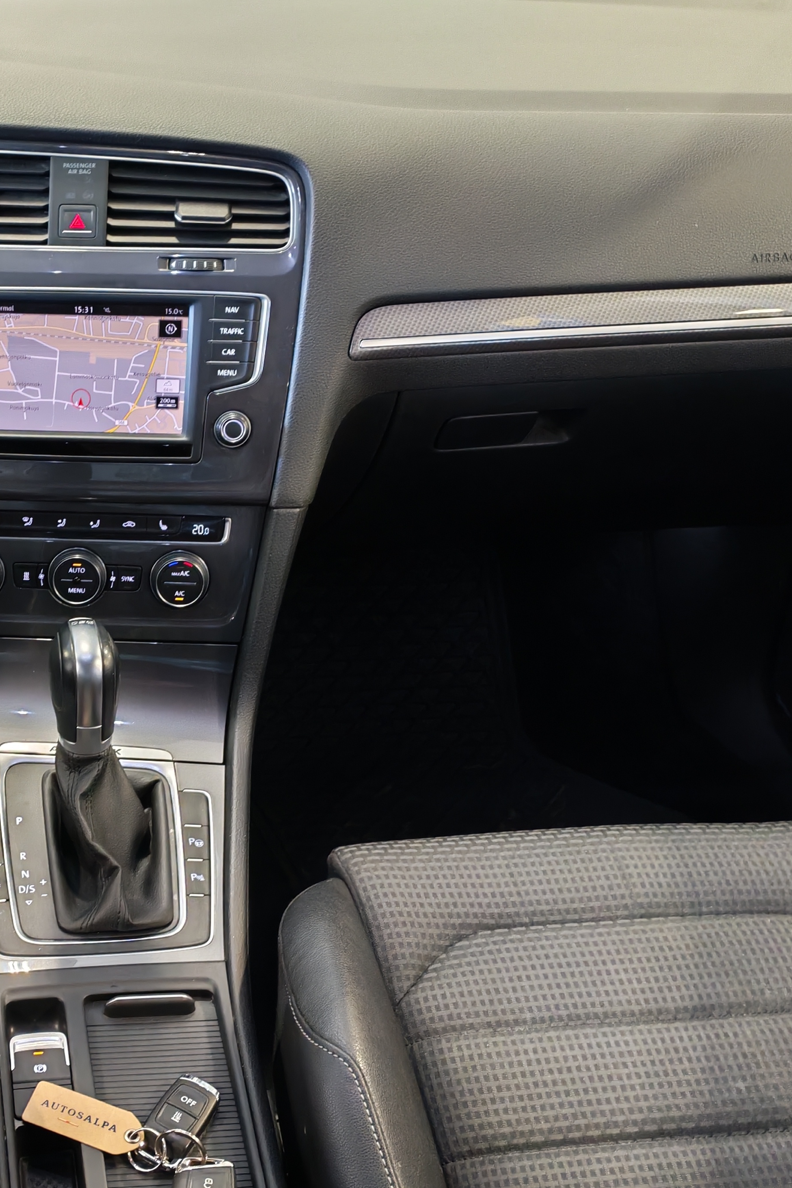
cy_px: 631
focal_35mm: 48
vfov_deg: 41.1
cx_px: 46
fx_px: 1584
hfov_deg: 26.9
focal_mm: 6.12
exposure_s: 1/50
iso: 1025
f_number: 1.9
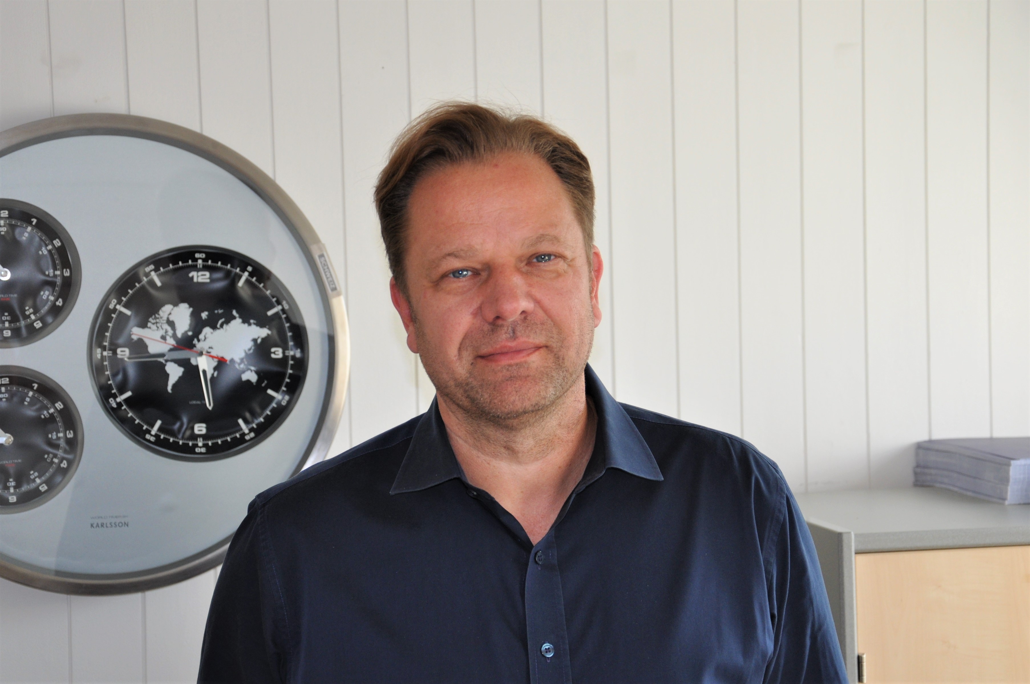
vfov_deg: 18.9
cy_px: 342
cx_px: 515
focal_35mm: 72
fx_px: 2058
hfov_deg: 28.1
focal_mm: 48
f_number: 4.8
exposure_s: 1/125
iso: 450
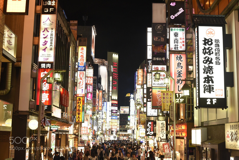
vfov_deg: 27.0
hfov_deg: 39.6
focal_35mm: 50
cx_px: 120
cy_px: 80
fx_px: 332
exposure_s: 1/50
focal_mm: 50
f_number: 6.3
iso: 1600
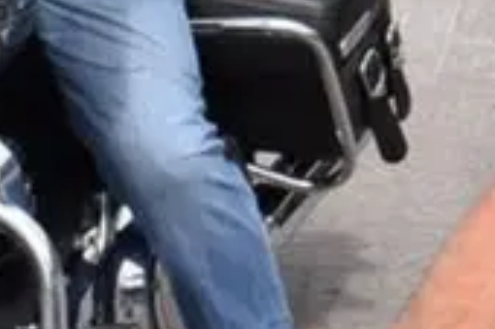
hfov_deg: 10.3
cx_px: 830
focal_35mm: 191
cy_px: -259
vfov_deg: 7.0
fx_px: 2624
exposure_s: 1/400
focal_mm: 18
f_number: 10
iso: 200
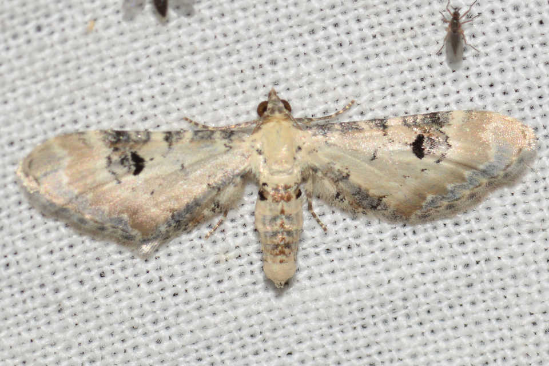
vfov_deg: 9.1
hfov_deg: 13.7
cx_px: 274
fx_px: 2287
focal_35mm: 150
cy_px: 183
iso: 100
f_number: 20
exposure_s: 1/200
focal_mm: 100
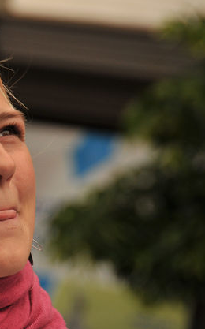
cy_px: 195
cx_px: -104
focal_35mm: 495
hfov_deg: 2.6
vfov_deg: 4.2
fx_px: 4432
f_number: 6.3
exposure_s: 1/640
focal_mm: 150
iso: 200
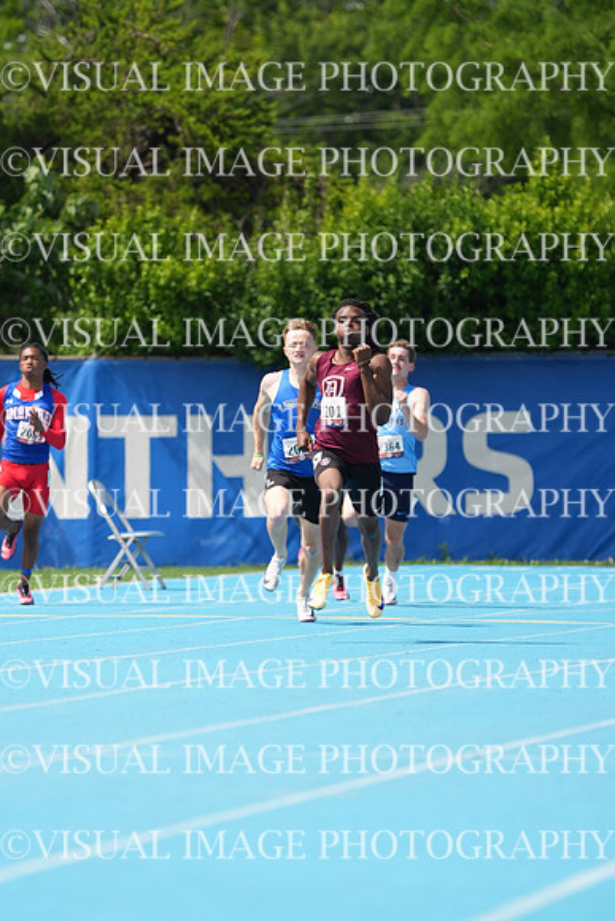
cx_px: 308
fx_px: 8297
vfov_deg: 6.4
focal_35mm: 324
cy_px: 460
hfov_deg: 4.2
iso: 500
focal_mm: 324
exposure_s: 1/1250
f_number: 6.3
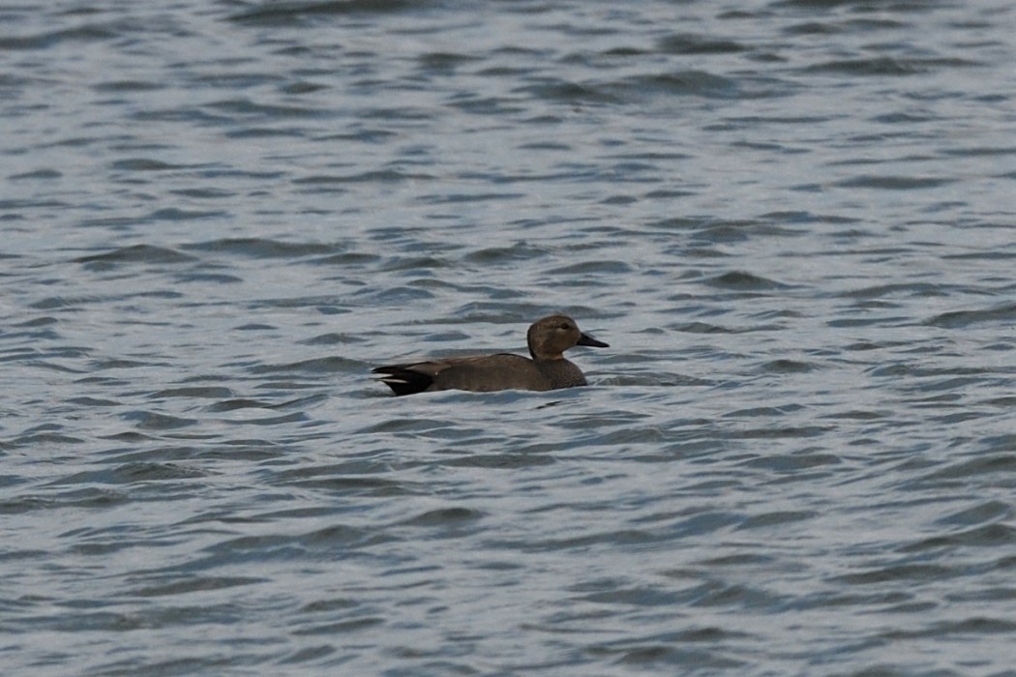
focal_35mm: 750
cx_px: 508
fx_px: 21165
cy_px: 338
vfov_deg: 1.8
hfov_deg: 2.7
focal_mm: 500
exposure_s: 1/1600
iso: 220
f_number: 5.6
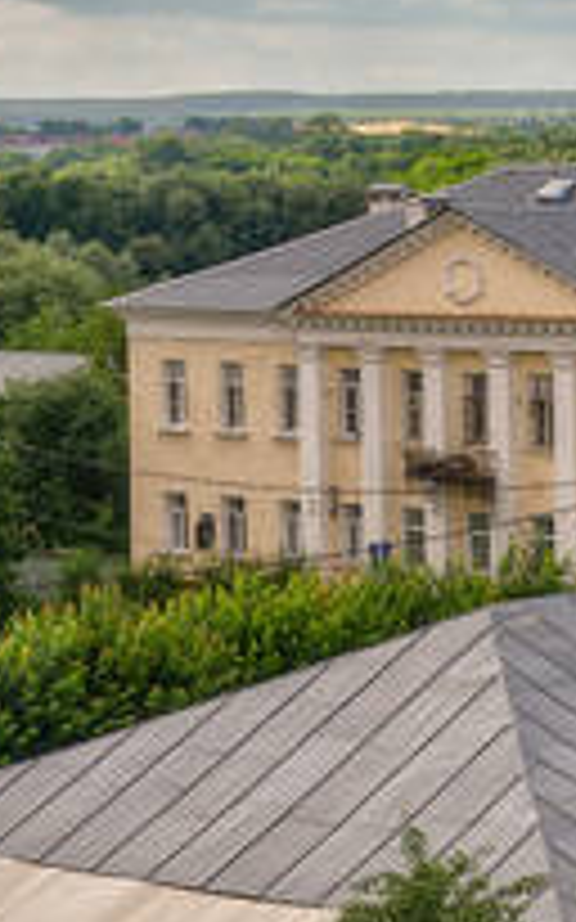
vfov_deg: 15.6
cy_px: 650
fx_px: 3363
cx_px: 940
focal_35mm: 134
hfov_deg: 9.4
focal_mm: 25
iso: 100
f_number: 9
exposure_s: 1/200
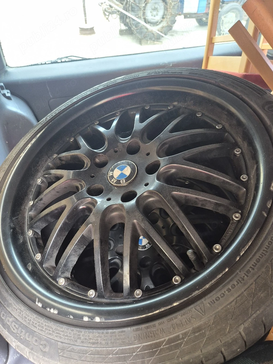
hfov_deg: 58.9
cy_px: 182
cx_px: 136
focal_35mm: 23
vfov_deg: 73.9
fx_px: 242
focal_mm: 5.4
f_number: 1.8
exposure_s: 1/100
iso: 250
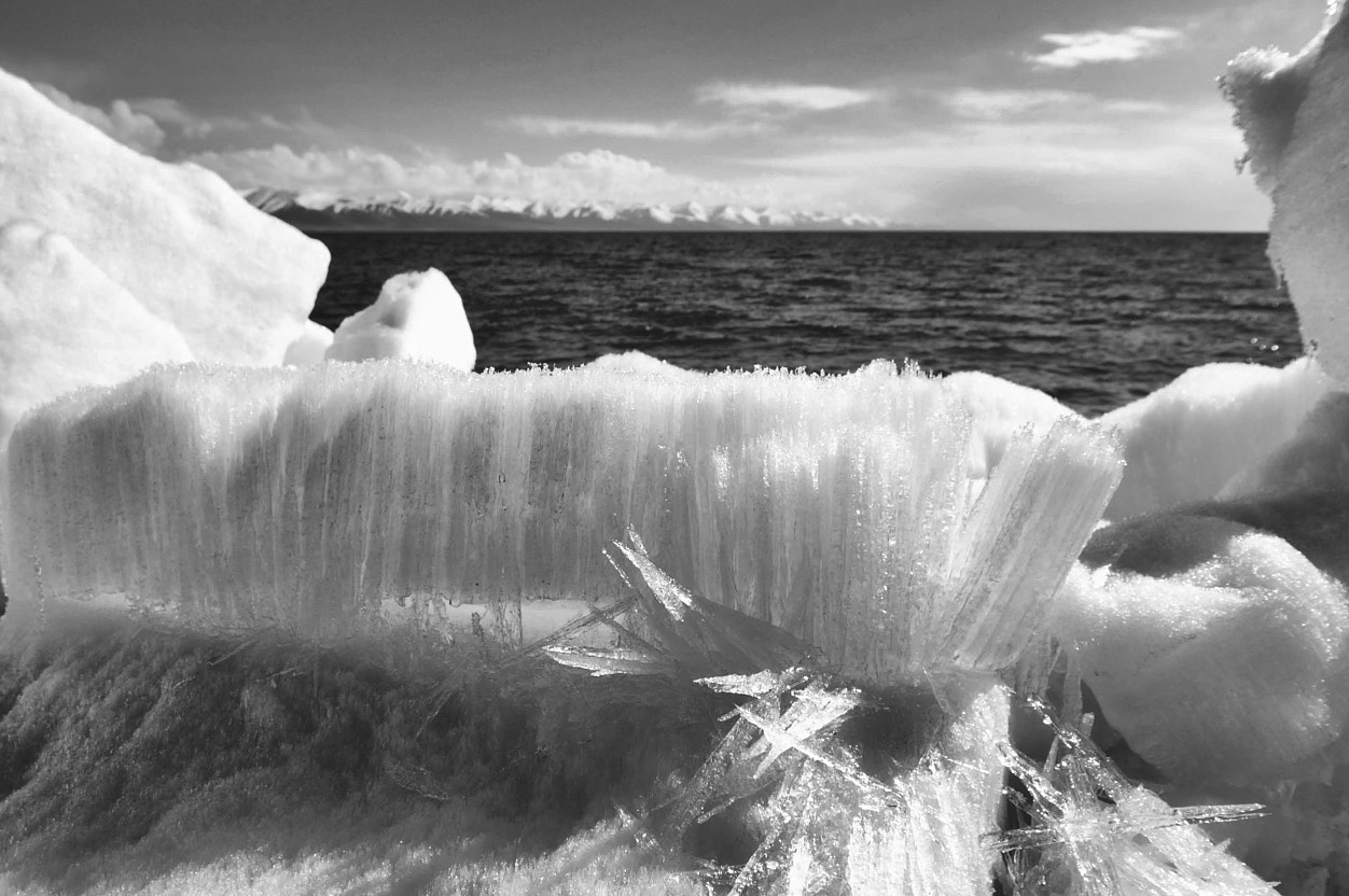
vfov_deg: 54.9
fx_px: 861
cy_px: 494
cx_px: 664
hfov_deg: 76.1
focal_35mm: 23
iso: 250
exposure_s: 1/2000
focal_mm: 12
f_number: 6.3
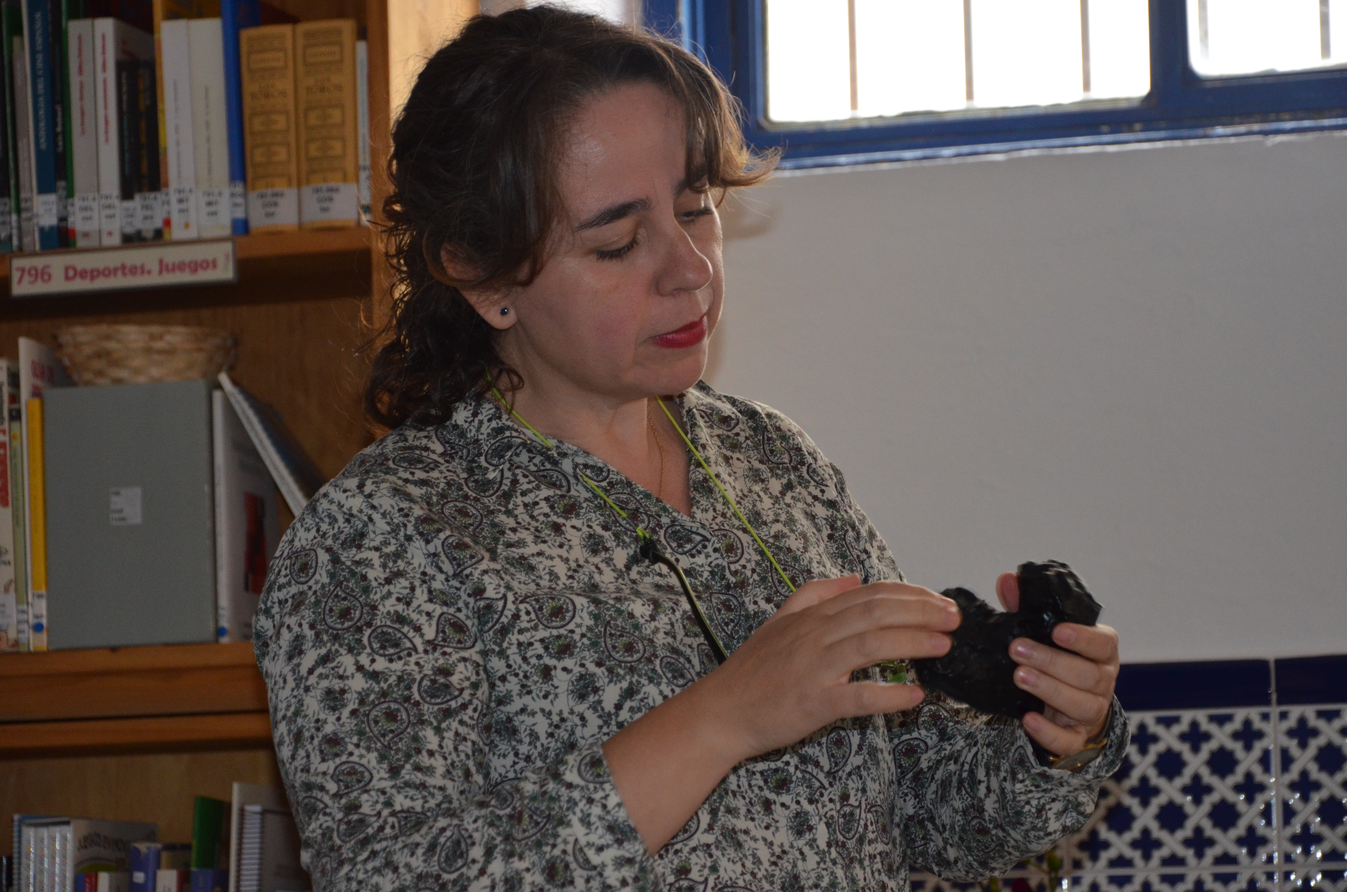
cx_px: 674
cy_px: 446
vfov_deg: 12.1
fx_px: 4201
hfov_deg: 18.2
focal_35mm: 112
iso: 1100
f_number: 5.3
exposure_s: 1/60
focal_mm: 75
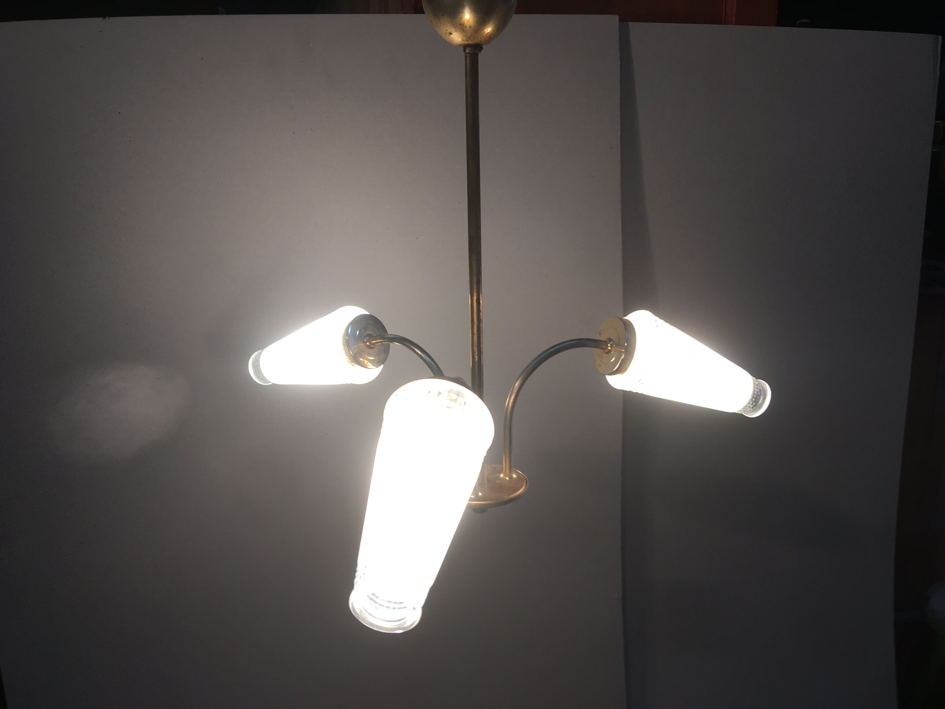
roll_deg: -0.5
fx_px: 792
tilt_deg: -11.2
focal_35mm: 29
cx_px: 472
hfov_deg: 61.7
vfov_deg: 48.2
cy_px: 354
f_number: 2.2
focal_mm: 4.15
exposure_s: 1/50
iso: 32
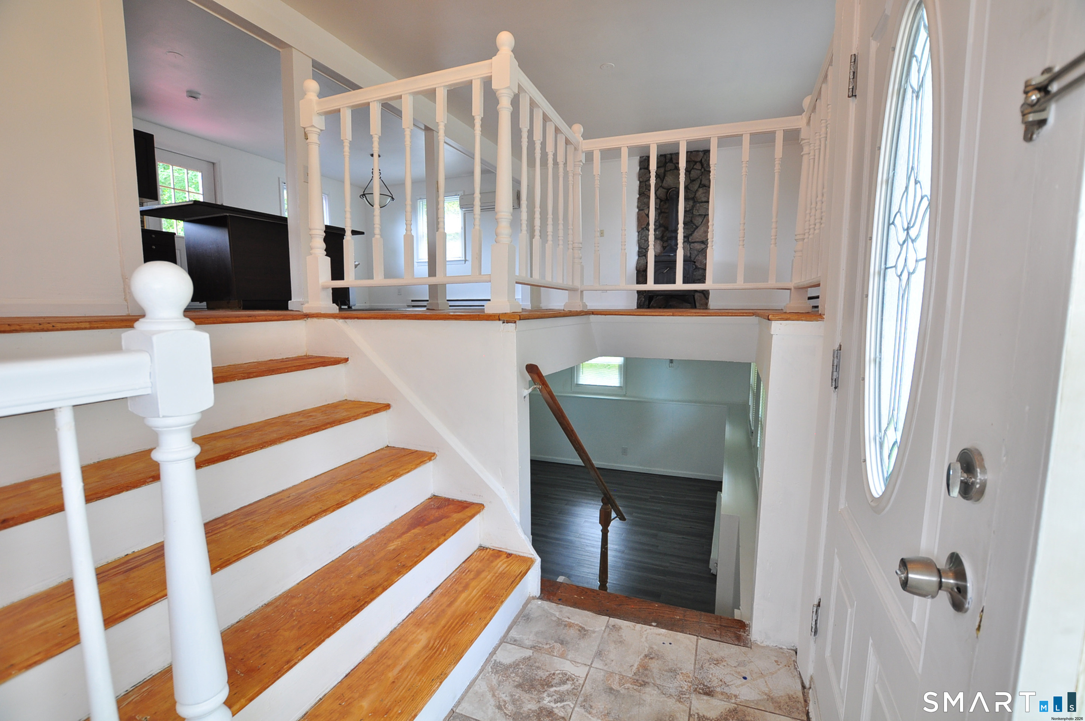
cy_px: 360
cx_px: 542
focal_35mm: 15
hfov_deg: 100.5
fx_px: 452
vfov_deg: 77.2
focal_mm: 10
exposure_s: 1/25
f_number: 5
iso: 320
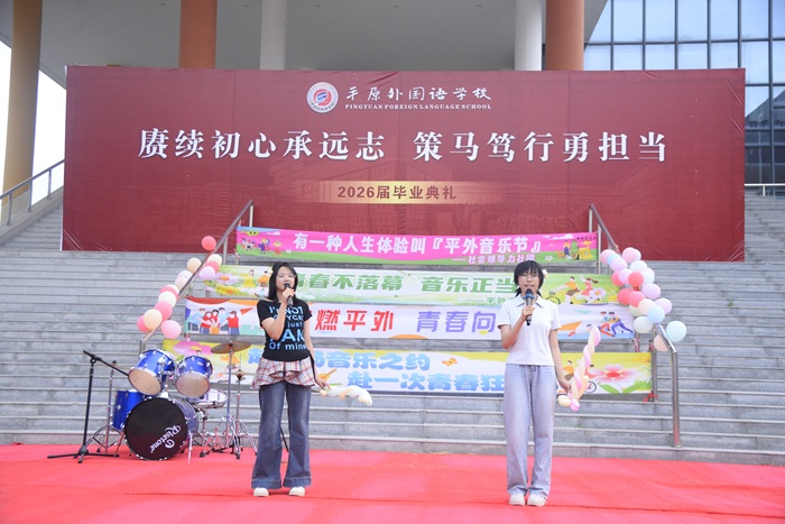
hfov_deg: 50.7
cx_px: 392
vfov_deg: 35.1
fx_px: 829
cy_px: 262
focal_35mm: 38
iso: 800
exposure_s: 1/400
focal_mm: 38
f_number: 4
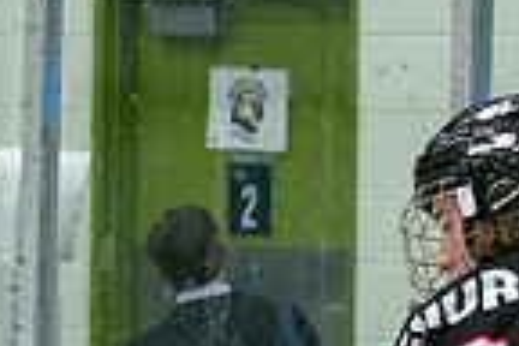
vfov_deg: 2.4
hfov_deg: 3.6
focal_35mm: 566
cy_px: 592
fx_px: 8159
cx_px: 627
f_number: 2.8
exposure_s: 1/640
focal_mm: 82
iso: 2000
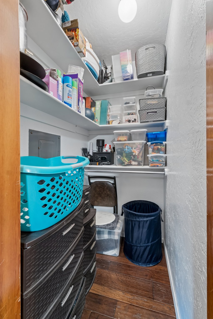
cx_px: 106
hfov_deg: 77.3
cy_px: 160
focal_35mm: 15
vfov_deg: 100.4
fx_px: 133
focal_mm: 10
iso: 200
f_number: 10
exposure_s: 1/1.67
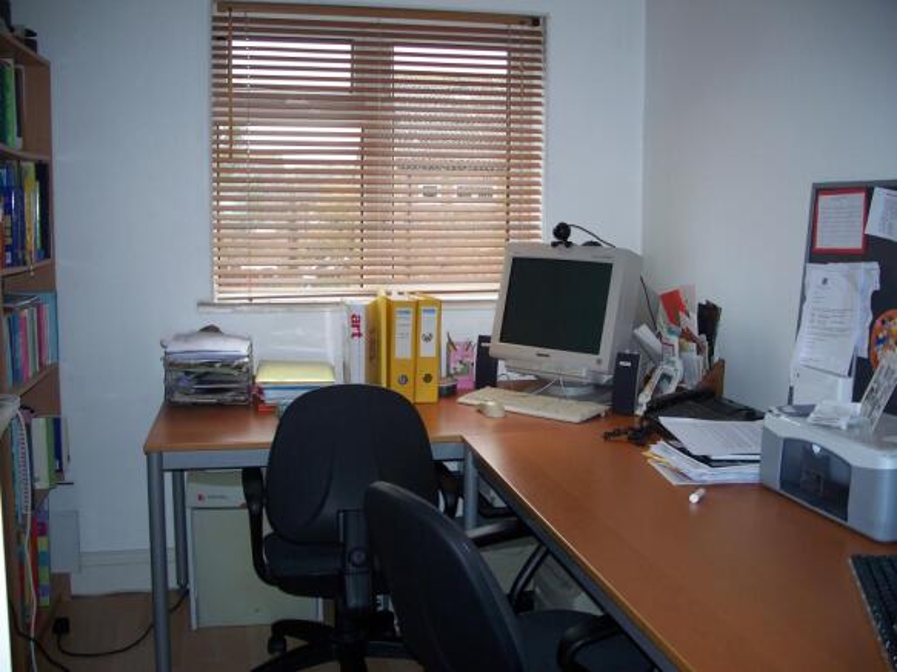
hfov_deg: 50.1
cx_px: 448
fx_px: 959
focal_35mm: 37
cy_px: 336
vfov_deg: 38.7
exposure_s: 1/60
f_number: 2.8
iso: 125
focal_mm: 7.8
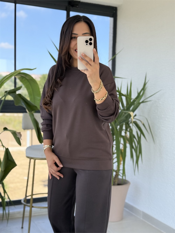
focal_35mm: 48
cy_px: 116
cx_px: 88
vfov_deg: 39.7
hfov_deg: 30.3
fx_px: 323
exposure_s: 1/592
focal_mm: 6.76
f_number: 1.78
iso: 80
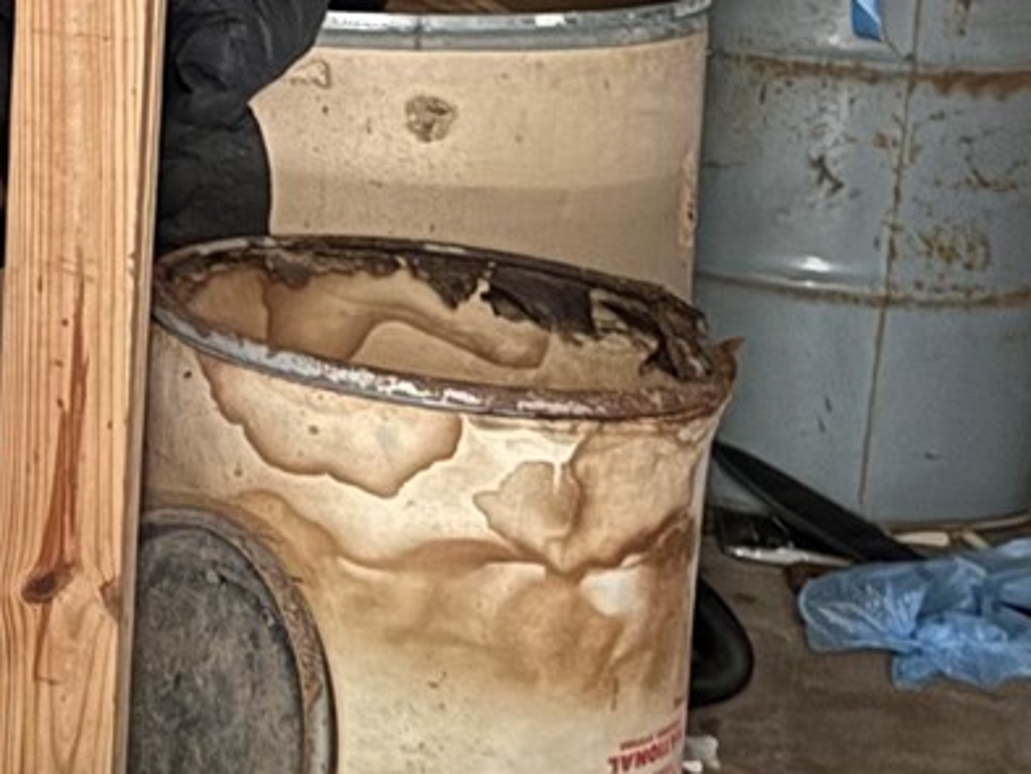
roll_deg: +0.6
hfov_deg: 13.0
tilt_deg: -6.6
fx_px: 3724
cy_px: 0
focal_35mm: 125
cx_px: -1207
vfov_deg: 11.7
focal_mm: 6.76
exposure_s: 1/13
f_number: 1.78
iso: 1250
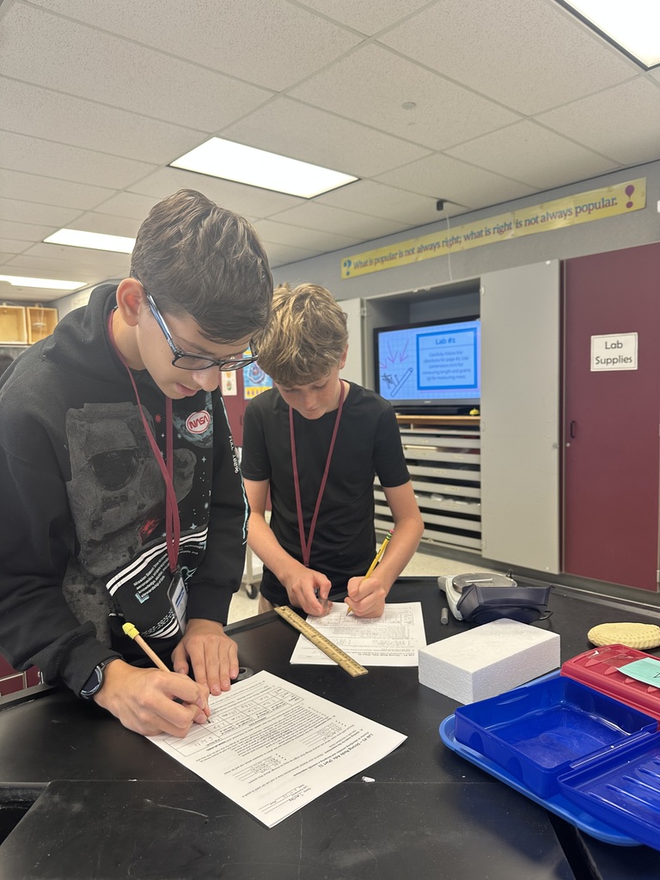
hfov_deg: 56.8
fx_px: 610
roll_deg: +0.7
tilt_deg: -4.2
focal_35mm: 24
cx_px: 330
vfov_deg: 71.6
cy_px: 440
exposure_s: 1/60
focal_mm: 6.86
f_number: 1.78
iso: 125
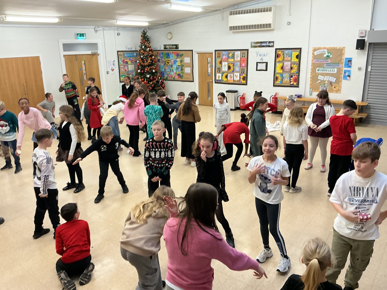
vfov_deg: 48.2
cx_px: 194
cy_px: 145
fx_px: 324
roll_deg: +1.6
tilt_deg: -16.5
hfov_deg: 61.7
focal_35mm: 29
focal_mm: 3
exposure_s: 1/50
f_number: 1.8
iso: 64
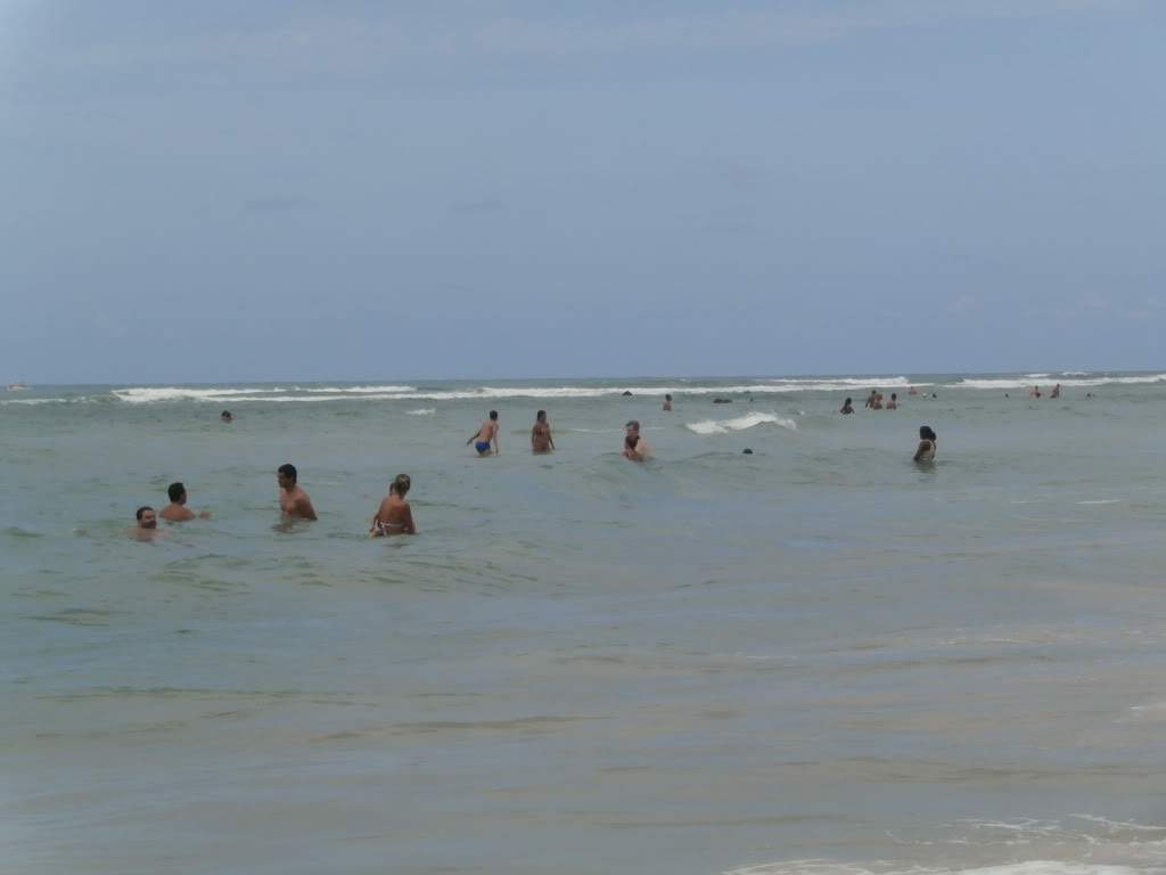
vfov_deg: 13.5
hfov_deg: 17.9
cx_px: 583
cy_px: 438
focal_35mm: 110
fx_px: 3705
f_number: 14
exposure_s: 1/125
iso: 100
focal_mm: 19.5
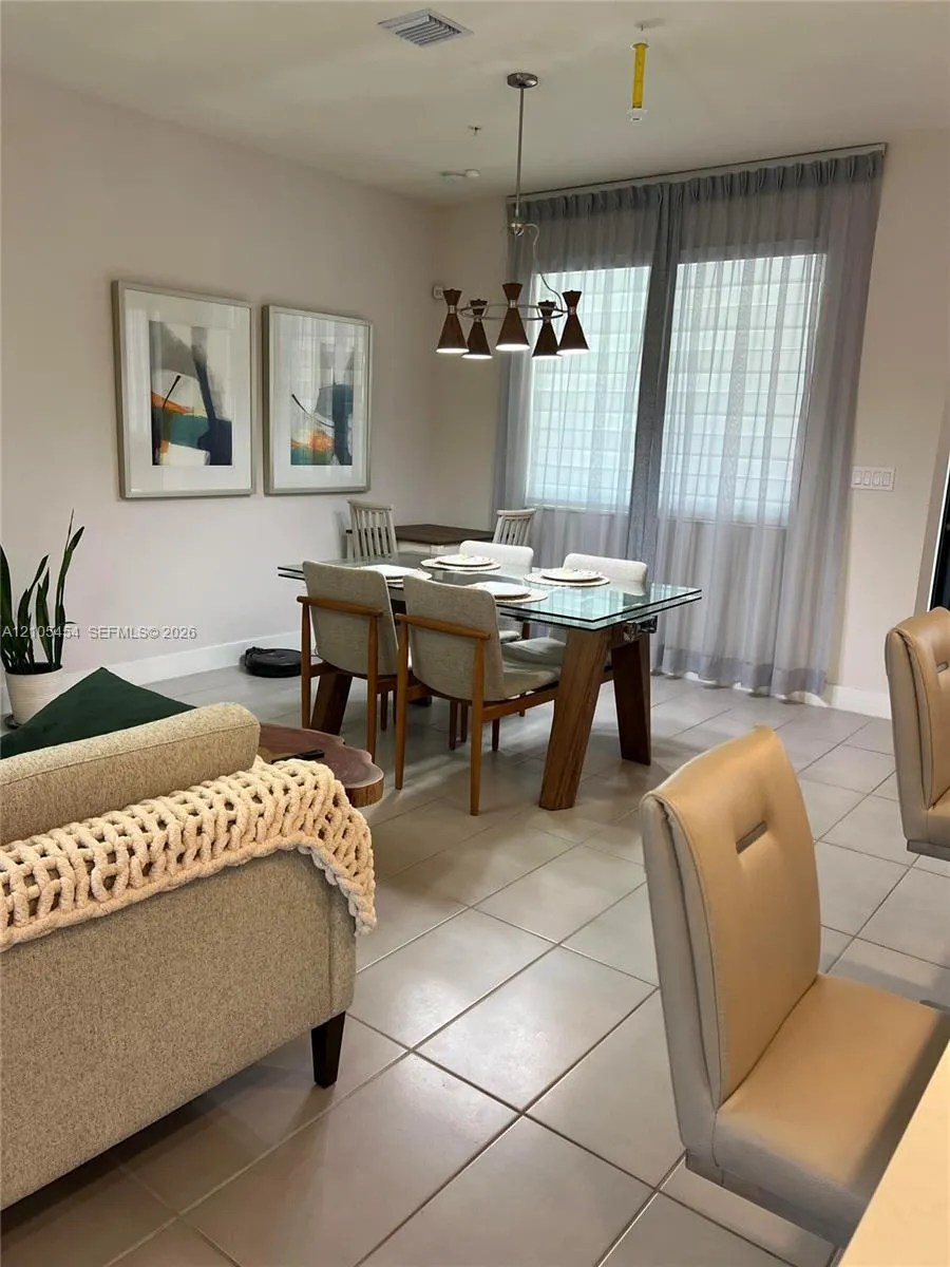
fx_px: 951
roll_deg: -2.7
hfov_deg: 53.1
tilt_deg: -10.7
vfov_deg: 67.3
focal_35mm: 26
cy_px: 634
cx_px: 475
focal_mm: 5.7
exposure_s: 1/120
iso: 125
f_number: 1.5
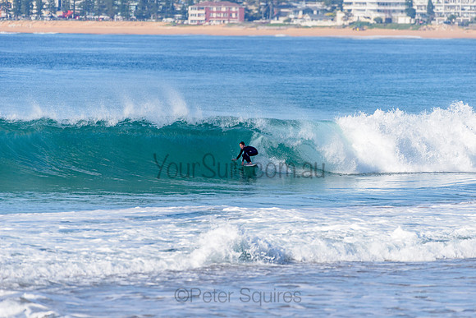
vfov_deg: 2.8
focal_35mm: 500
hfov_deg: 4.1
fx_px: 6612
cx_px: 238
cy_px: 159
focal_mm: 500
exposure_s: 1/2000
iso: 180
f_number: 5.6
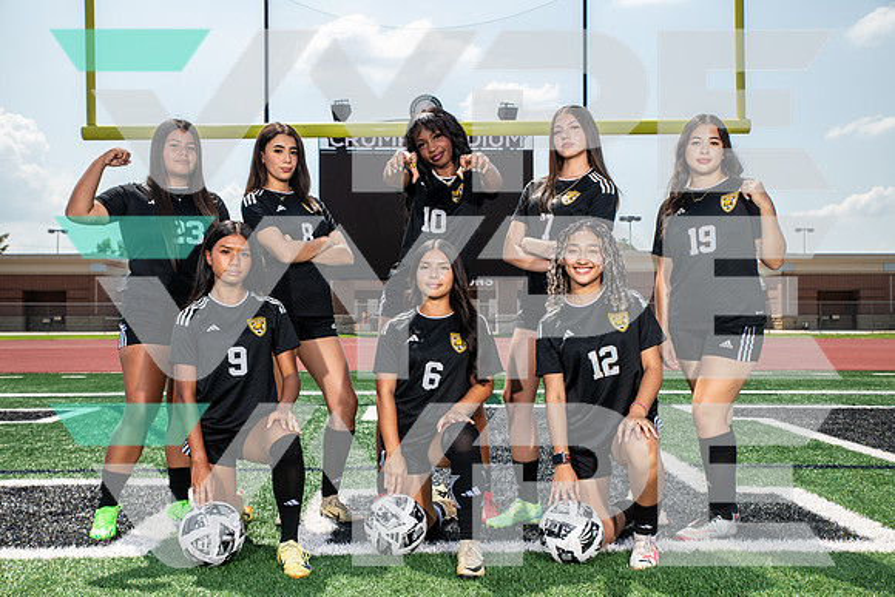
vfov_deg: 33.4
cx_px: 448
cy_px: 298
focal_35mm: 40
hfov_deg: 48.4
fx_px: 995
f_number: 7.1
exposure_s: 1/320
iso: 100
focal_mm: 40
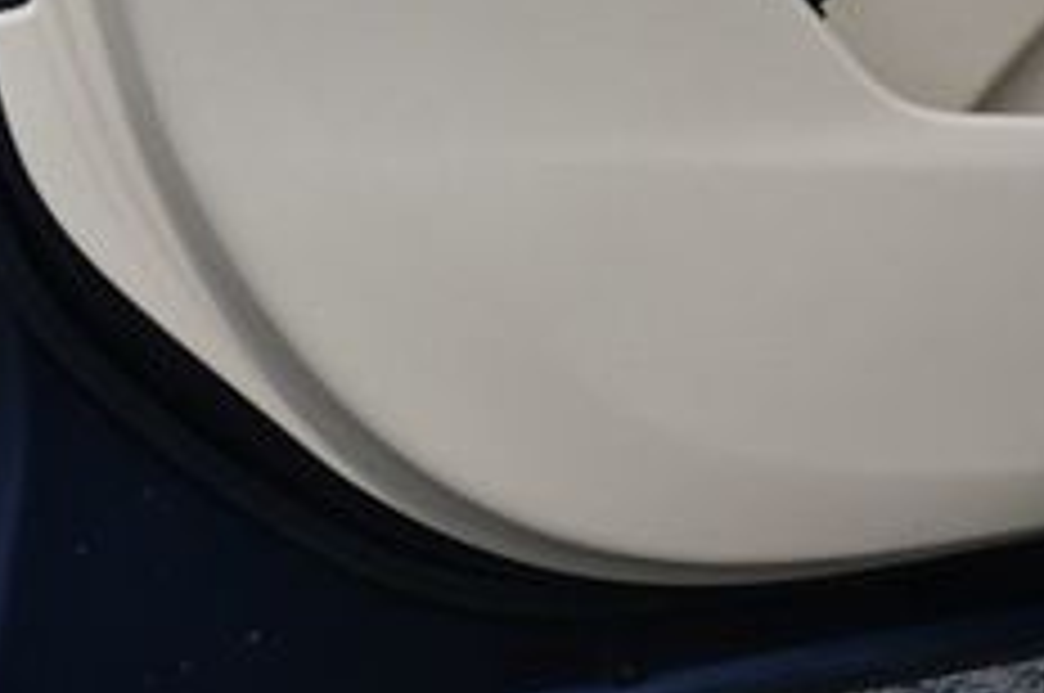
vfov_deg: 14.5
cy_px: -144
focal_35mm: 91
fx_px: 2635
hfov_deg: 22.2
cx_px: 792
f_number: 8
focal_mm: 22
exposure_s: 1/250
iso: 160
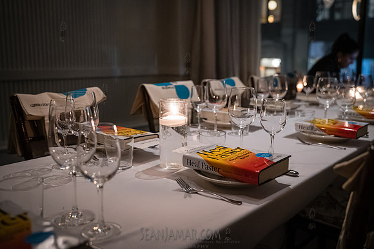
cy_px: 124
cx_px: 187
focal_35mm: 36
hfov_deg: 53.0
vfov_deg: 36.7
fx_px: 375
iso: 12800
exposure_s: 1/250
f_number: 2.8
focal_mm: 36
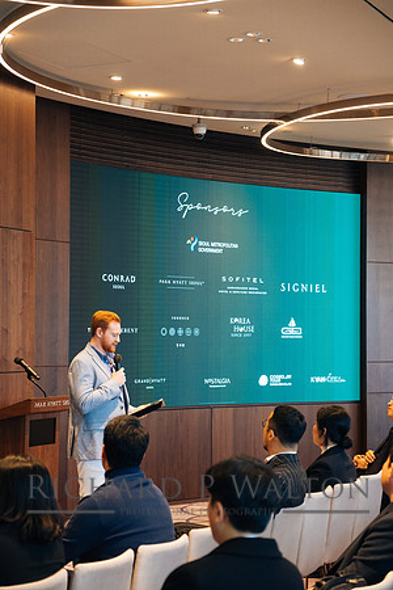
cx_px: 196
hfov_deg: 18.2
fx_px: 1228
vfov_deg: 27.0
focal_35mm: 75
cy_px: 295
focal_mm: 50
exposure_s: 1/250
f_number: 3.2
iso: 1600
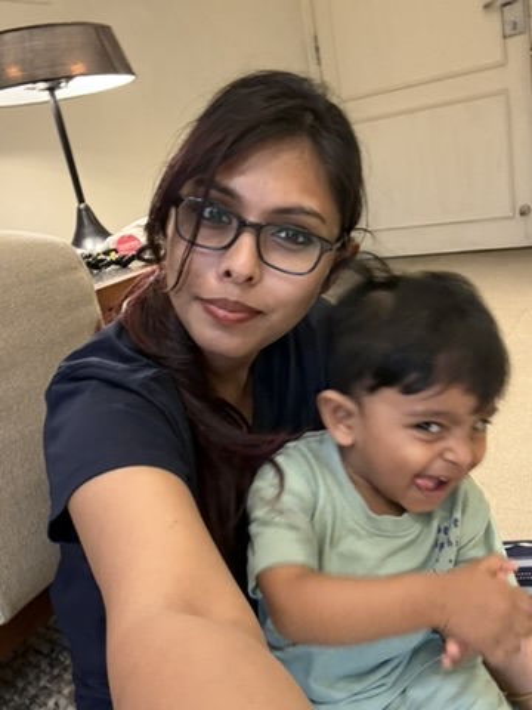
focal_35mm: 30
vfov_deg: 60.0
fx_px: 615
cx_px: 266
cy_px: 355
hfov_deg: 46.8
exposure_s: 1/25
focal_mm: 2.69
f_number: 1.9
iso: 500
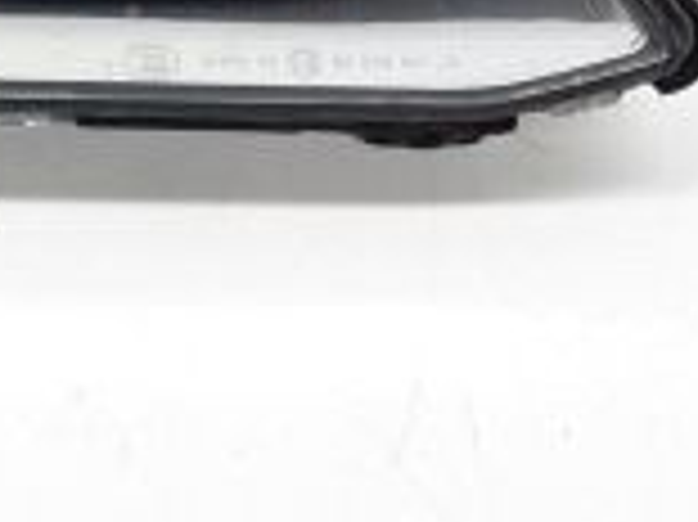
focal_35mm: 165
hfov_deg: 11.9
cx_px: 5
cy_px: -342
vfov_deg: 8.7
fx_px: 3325
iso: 160
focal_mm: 6.8
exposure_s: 1/40
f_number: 4
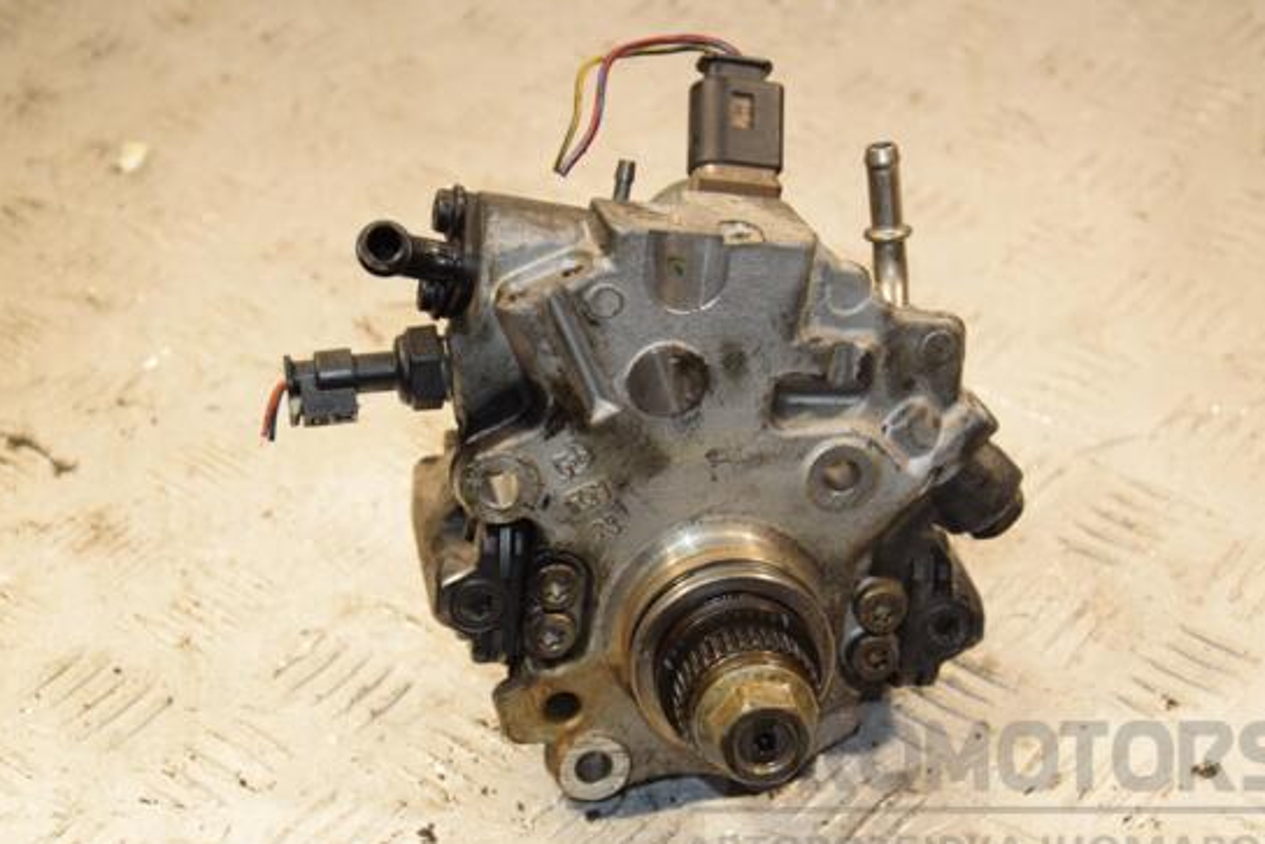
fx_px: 3023
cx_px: 639
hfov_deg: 23.6
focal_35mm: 86
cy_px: 446
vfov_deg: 15.9
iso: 800
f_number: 5
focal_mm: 52
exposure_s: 1/200
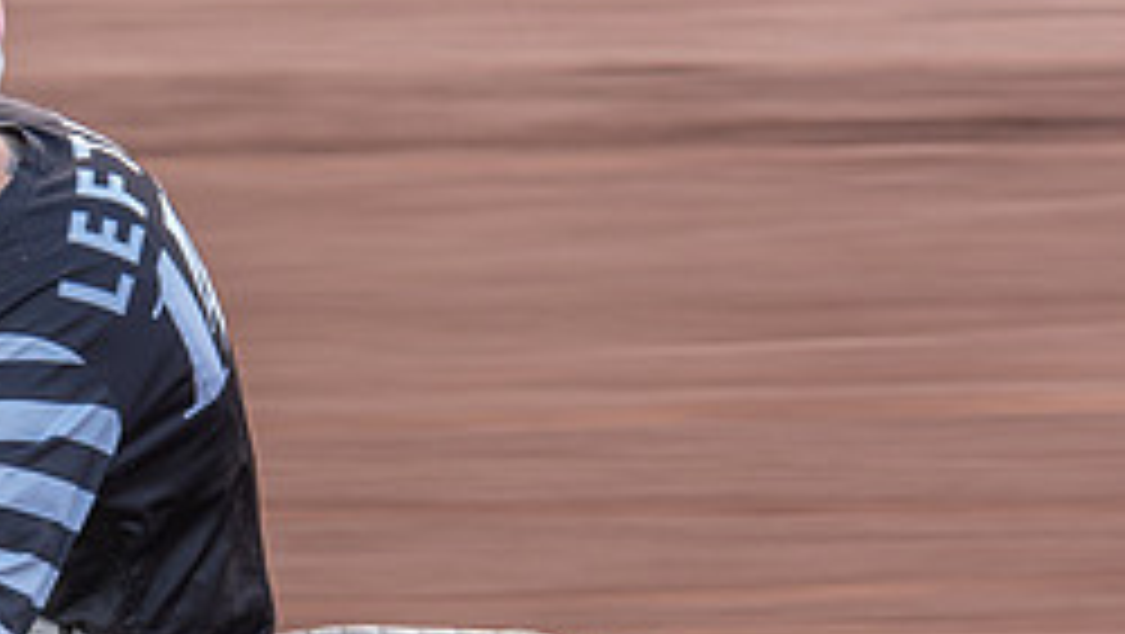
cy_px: 596
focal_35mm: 448
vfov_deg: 2.7
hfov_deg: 4.8
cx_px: -81
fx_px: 13373
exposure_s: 1/125
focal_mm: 140
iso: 160
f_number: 5
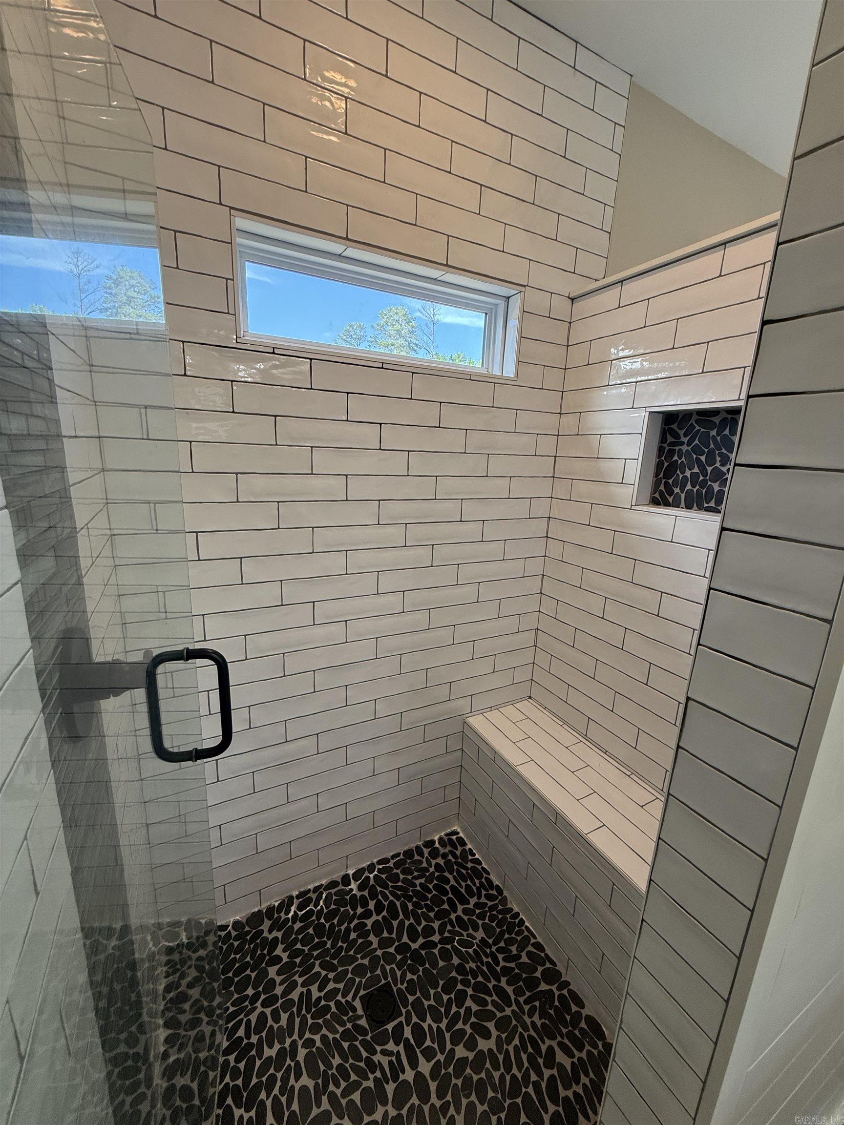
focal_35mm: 14
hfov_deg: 85.7
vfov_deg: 102.1
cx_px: 422
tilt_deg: -12.9
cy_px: 562
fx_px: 455
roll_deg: -1.7
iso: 125
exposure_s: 1/120
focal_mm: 2.22
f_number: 2.2
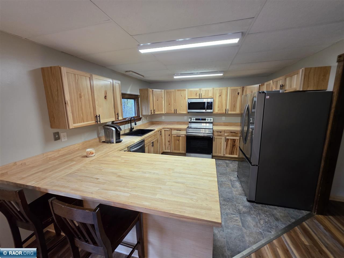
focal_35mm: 13
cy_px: 129
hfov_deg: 106.2
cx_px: 172
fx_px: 129
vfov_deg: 89.9
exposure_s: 1/60
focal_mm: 2.2
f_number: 1.9
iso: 160
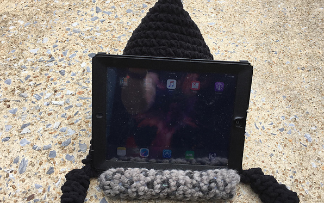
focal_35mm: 33
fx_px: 292
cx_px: 163
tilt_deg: -50.0
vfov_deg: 38.3
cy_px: 110
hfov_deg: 58.1
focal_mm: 4.15
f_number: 2.2
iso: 32
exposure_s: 1/638
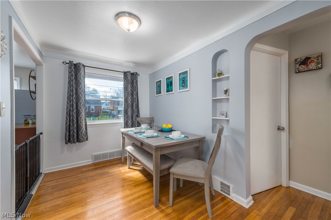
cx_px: 166
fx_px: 129
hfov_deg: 104.3
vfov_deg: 81.1
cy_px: 110
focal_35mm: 14
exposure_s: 1/60
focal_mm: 14
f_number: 8
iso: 100
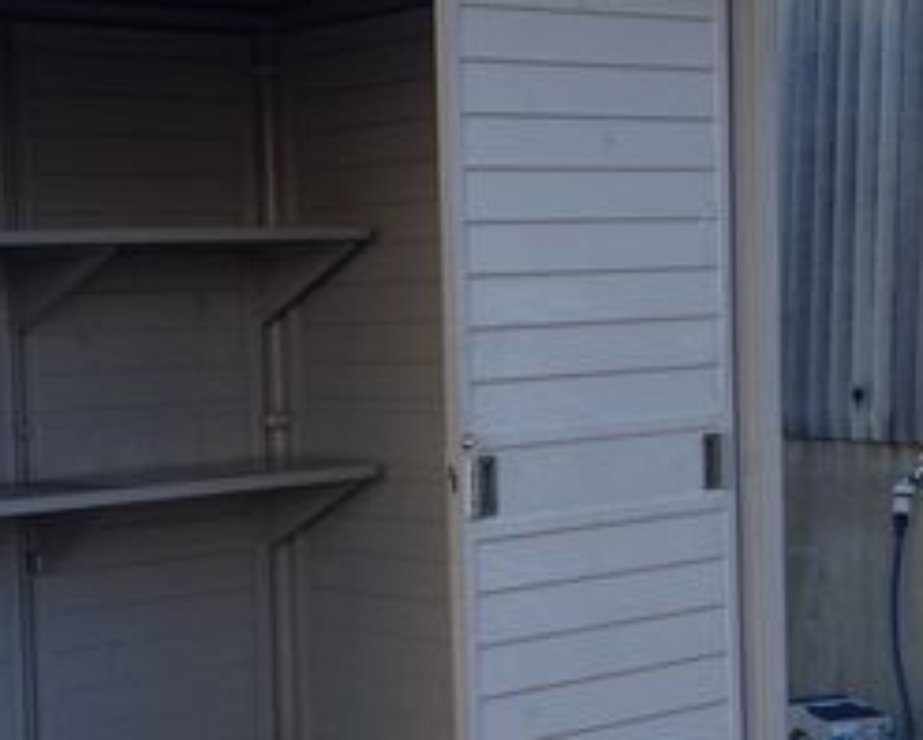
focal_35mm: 90
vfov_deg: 17.1
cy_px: 458
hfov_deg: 21.0
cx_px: 183
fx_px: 2460
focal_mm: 4.28
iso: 50
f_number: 2.4
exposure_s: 1/332
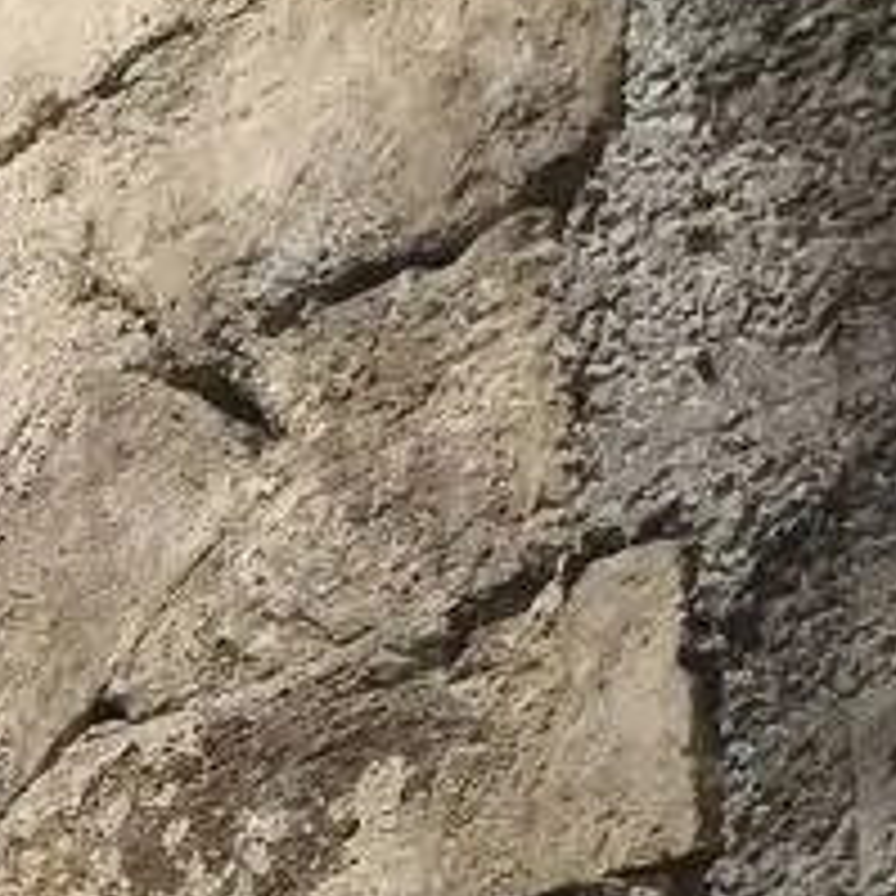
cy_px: 1549
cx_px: -1342
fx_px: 2987
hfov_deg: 12.6
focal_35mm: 102
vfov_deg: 15.1
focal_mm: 6.14
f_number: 1.65
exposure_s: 1/33.3
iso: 2000
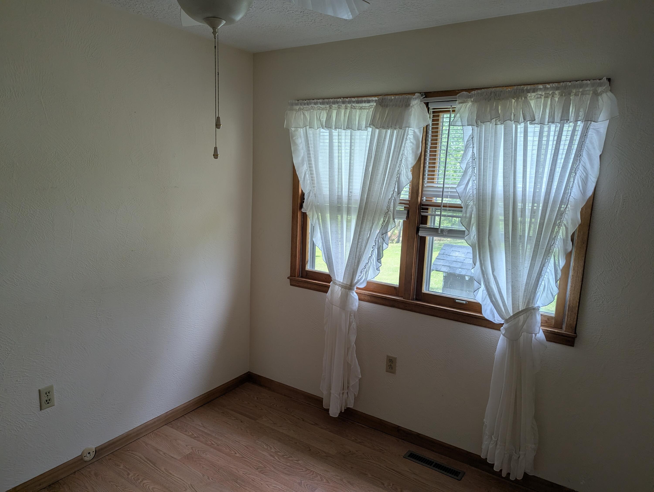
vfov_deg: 56.9
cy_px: 246
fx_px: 454
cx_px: 327
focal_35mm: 24
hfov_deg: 71.5
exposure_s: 1/203
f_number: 1.85
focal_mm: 6.81
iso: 46
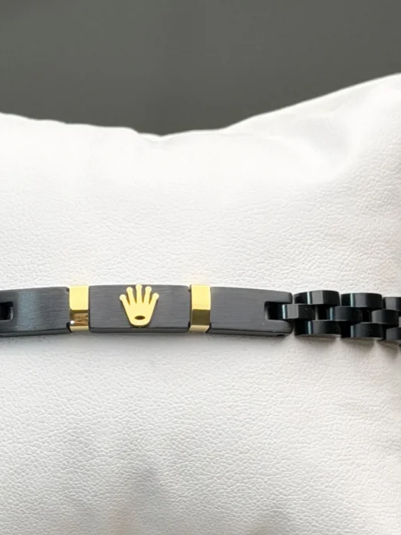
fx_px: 1159
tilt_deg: -74.4
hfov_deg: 19.6
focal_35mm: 75
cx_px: 130
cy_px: 324
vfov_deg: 25.9
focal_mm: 6.76
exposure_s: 1/786
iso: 80
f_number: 1.78
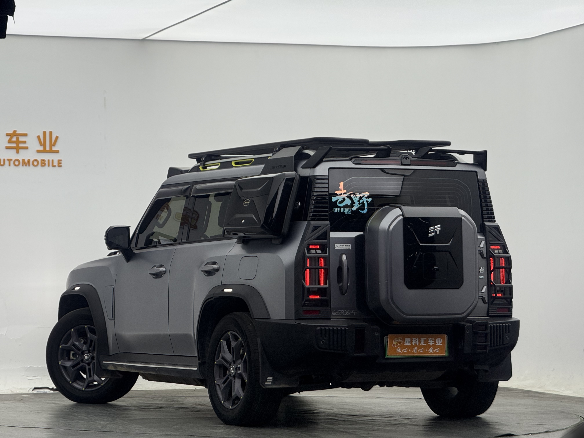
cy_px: 219
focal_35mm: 120
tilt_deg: +1.8
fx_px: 2024
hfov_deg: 16.4
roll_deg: +0.1
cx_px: 292
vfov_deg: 12.3
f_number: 2.8
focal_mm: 15.66
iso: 64
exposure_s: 1/100
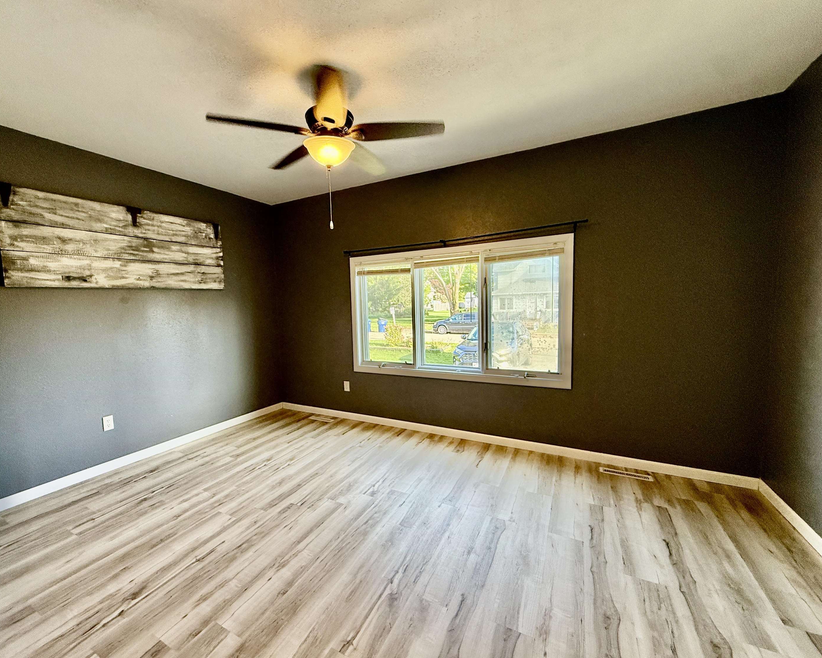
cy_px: 334
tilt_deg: -4.3
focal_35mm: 15
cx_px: 373
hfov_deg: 96.5
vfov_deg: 84.0
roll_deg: +2.2
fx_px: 365
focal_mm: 2.22
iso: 200
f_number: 2.2
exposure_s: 1/120
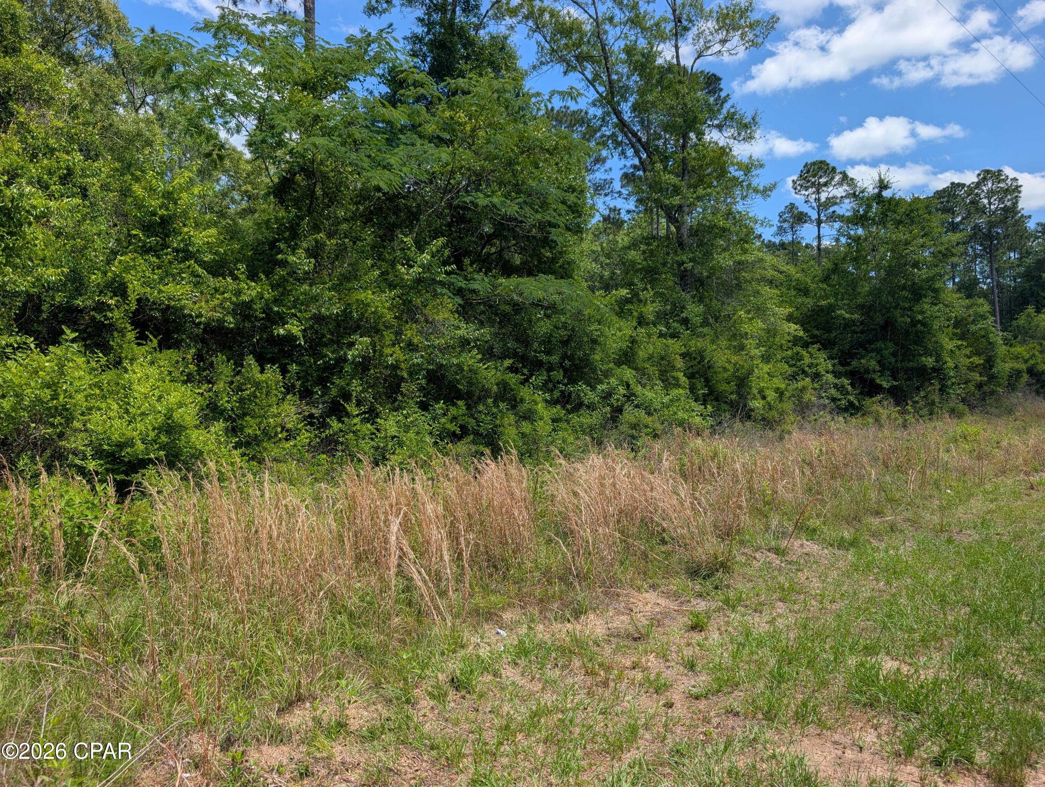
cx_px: 522
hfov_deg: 71.5
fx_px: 725
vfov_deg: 56.9
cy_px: 394
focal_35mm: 24
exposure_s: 1/1185
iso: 22
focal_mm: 6.9
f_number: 1.68
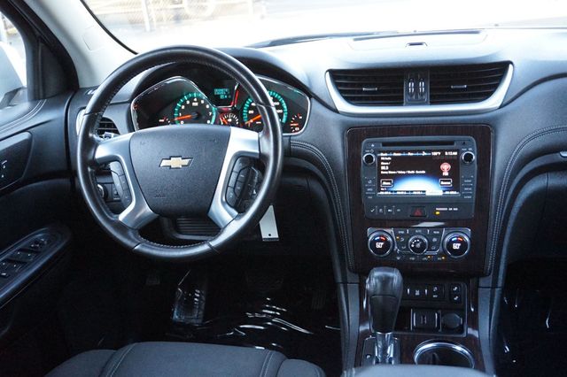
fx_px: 590
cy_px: 188
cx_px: 284
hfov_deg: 51.3
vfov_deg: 35.5
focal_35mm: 38
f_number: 4.5
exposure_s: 1/125
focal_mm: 25
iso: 3200
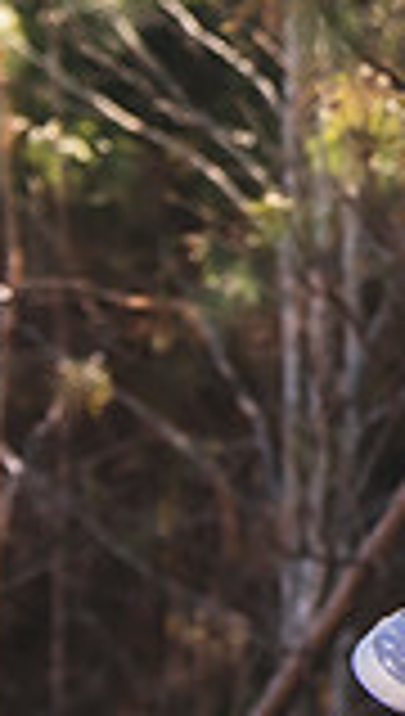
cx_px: 1170
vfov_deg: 14.6
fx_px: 2755
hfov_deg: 7.5
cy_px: 74
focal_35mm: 145
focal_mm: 38
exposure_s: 1/250
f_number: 4
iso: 100
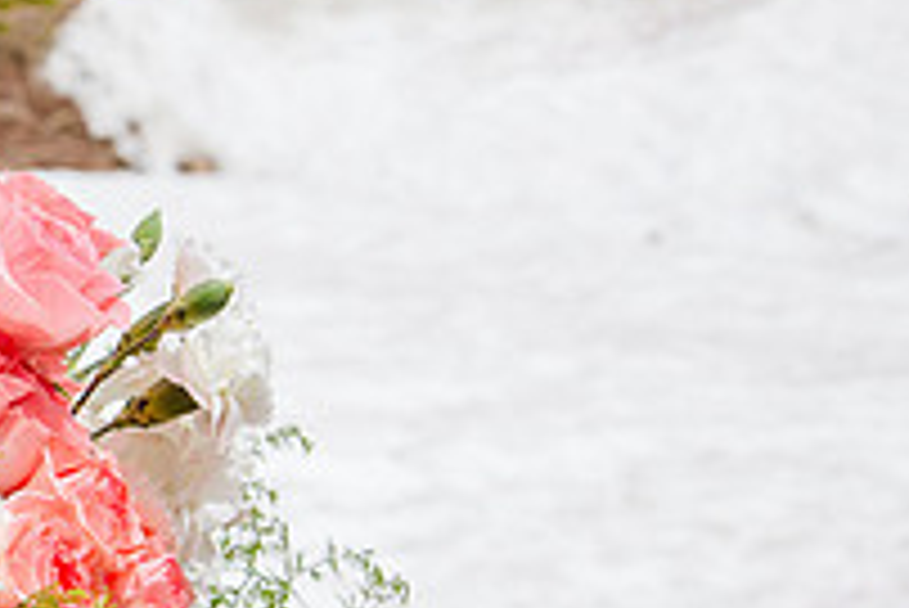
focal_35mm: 136
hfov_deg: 14.6
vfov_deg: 10.1
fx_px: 3436
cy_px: 405
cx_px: -191
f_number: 9
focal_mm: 44
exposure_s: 1/320
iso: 250
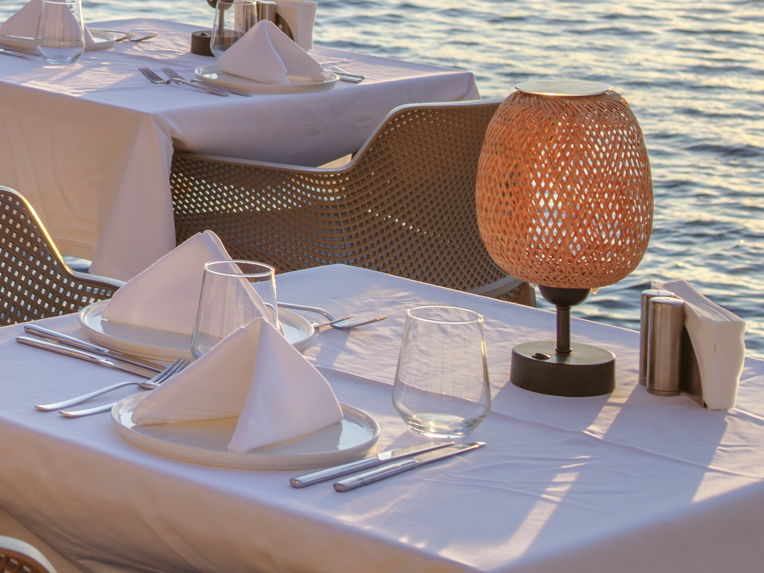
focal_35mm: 115
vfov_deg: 12.3
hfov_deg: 16.2
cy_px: -250
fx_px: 2538
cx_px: -224
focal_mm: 45
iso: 200
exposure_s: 1/160
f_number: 8
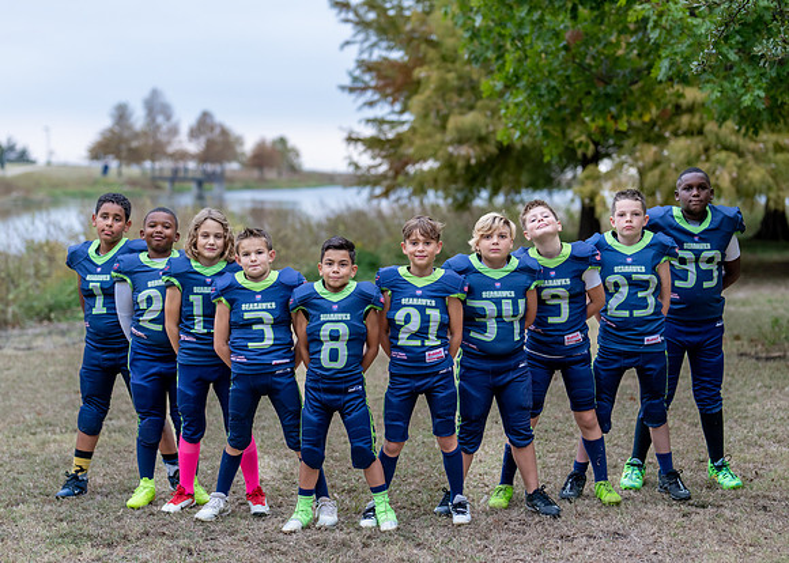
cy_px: 301
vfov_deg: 20.0
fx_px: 1594
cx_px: 382
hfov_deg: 27.8
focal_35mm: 71
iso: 320
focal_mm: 50
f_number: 1.6
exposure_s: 1/400
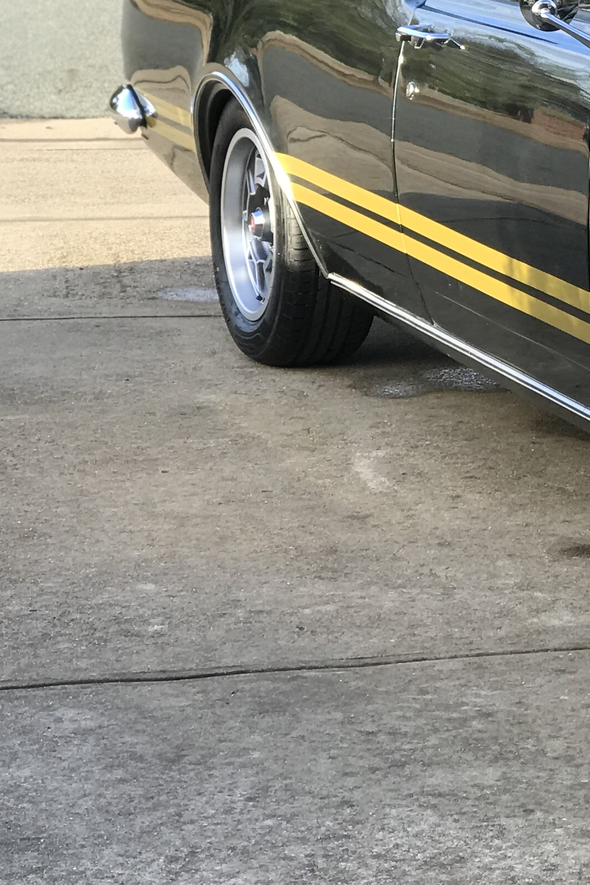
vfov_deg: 13.7
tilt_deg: -9.6
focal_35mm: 149
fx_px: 3663
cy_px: 197
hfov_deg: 8.8
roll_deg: -2.1
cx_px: 1069
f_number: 2.8
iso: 20
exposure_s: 1/110
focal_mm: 6.6
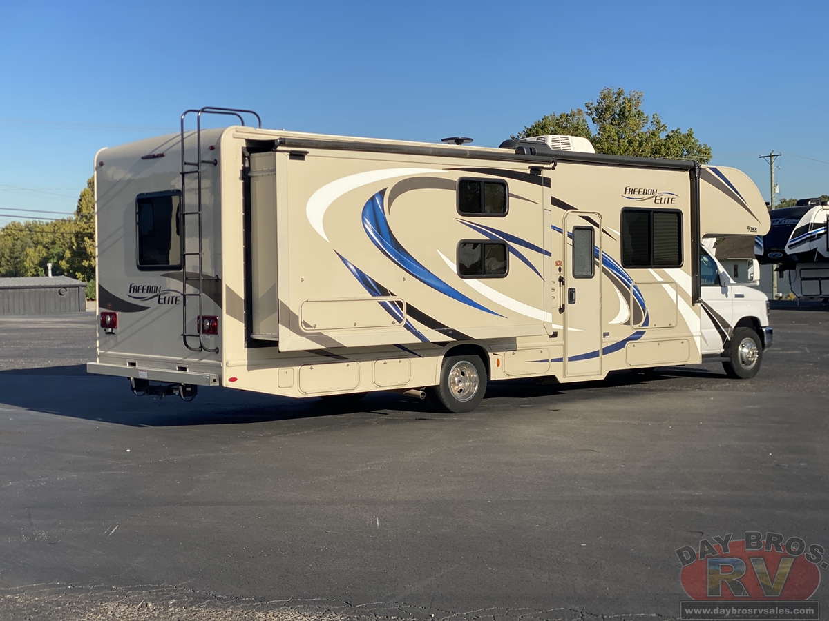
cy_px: 310
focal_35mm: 52
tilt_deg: -1.6
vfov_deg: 28.0
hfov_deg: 36.8
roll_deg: +0.2
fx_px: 1245
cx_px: 414
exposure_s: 1/1597
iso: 20
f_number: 2
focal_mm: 6
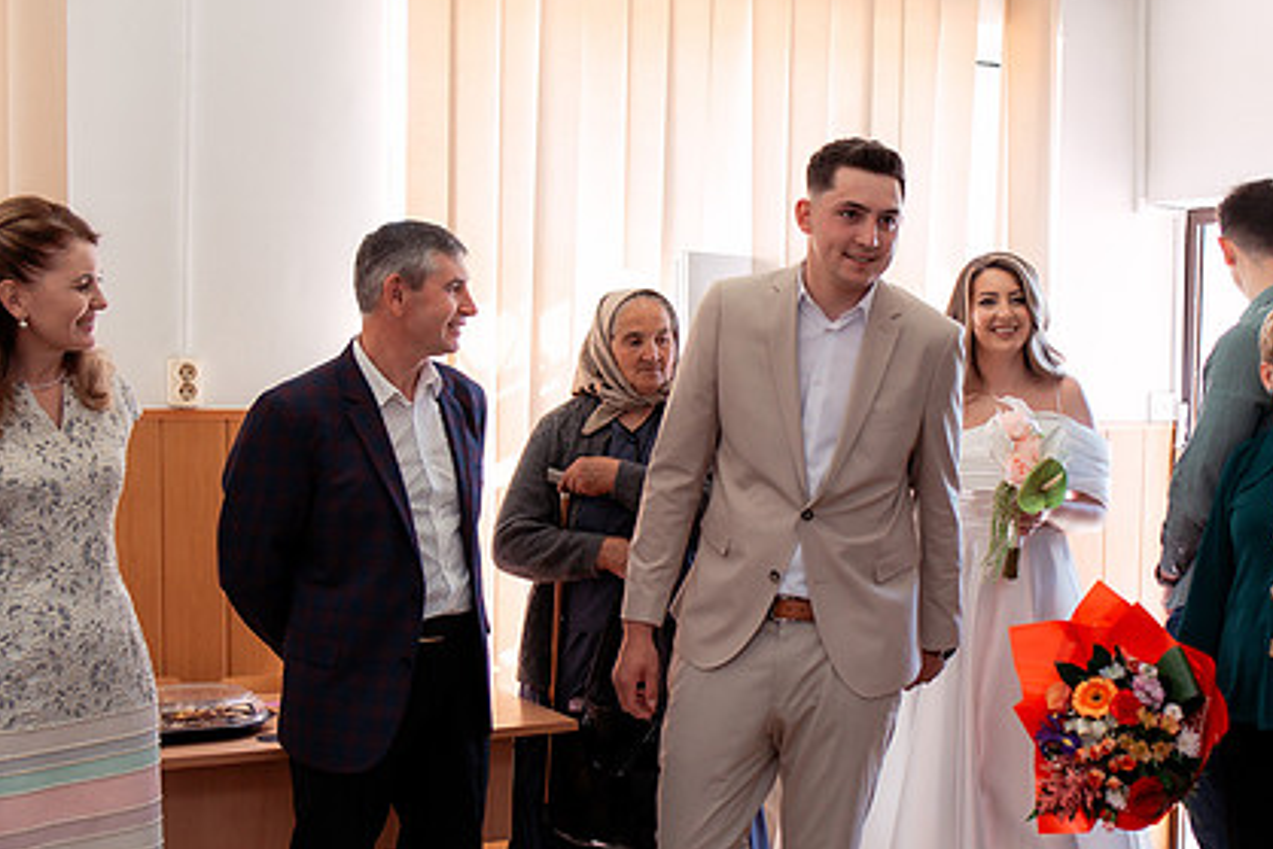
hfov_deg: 37.1
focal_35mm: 53
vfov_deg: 25.5
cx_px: 847
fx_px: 1875
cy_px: 510
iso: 800
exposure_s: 1/250
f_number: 2.8
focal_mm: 35
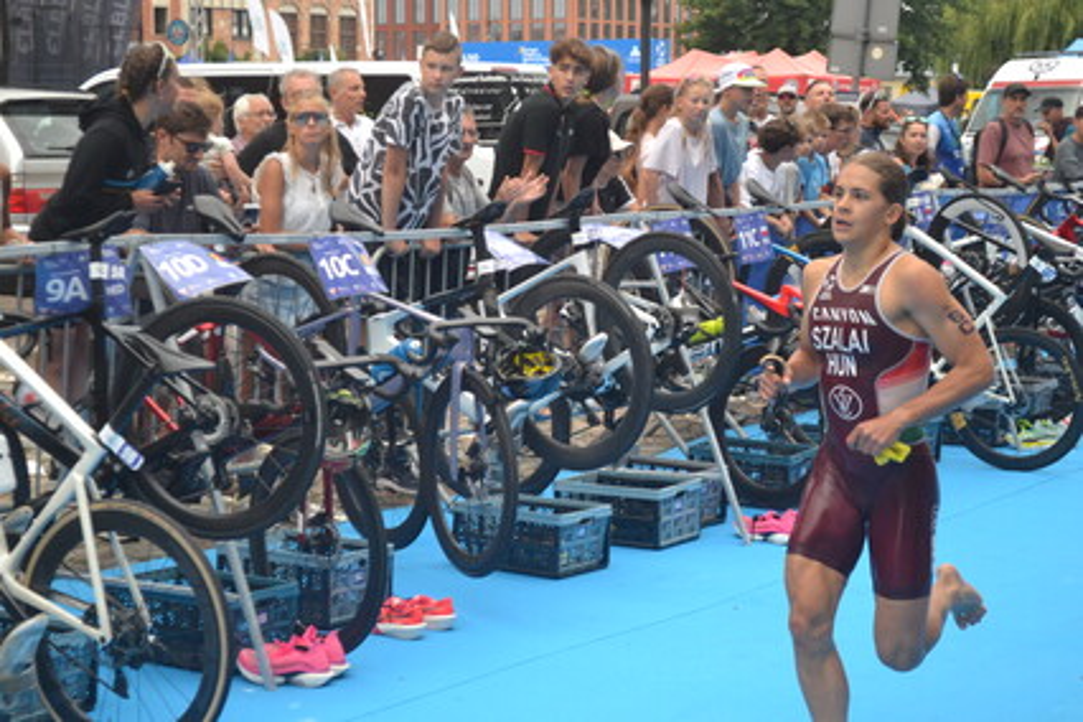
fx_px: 2482
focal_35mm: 82
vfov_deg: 16.6
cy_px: 361
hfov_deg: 24.6
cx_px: 542
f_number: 5.6
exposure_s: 1/500
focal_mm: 55
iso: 1100
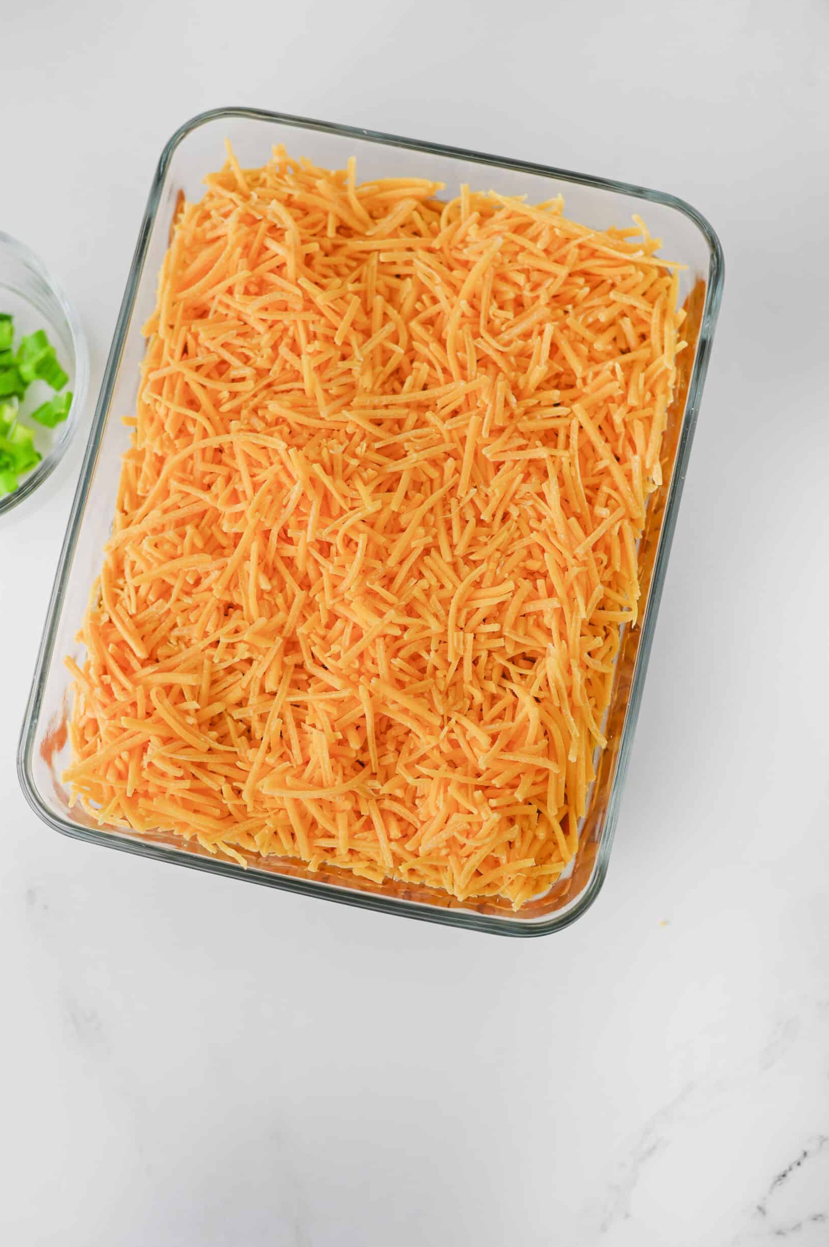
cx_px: 404
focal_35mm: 52
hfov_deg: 26.0
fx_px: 1799
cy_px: 601
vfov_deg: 38.2
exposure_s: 1/160
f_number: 3.5
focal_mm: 50
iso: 110
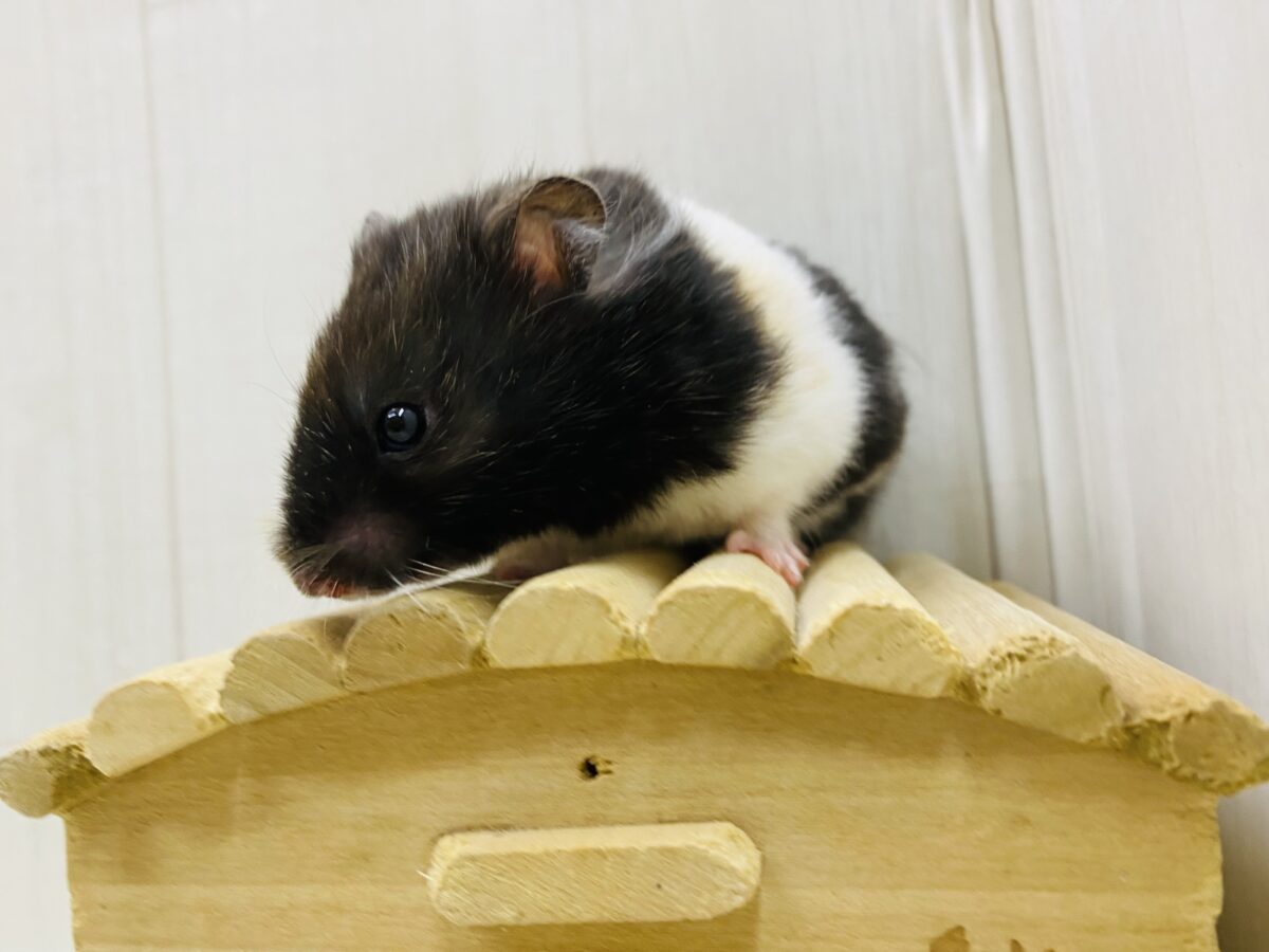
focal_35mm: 25
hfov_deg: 69.4
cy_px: 476
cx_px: 634
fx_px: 916
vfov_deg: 54.9
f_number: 1.8
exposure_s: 1/50
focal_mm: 4.25
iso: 100
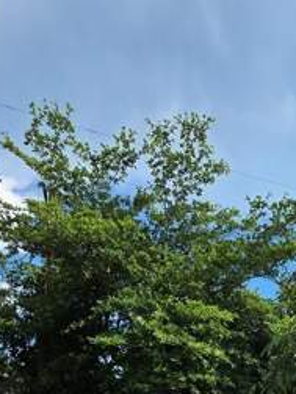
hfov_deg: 40.3
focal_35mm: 33
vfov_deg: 44.2
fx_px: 376
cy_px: 421
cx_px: 257
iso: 50
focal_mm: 2.2
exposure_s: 1/1453
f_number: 2.2
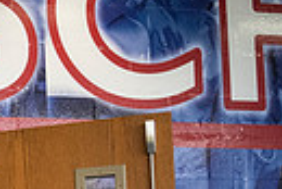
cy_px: 270
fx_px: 839
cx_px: -341
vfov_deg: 12.3
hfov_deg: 14.5
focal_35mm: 107
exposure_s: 1/800
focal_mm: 24
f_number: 4
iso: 3200
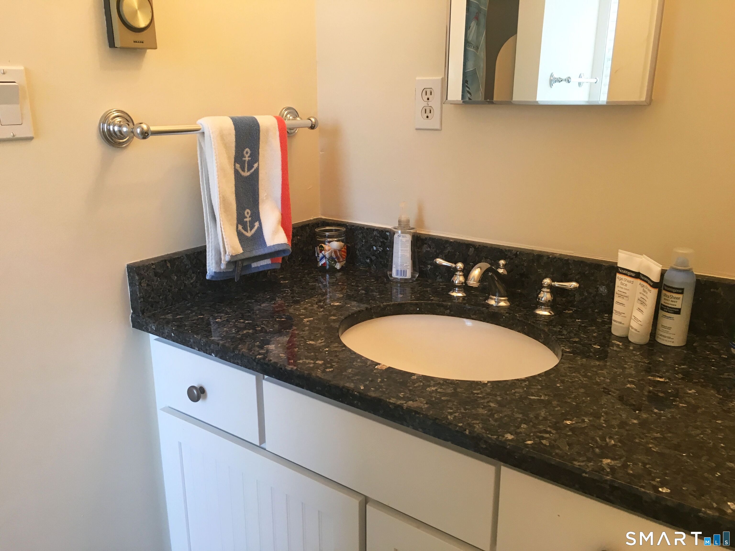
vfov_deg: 48.2
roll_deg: +0.7
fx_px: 616
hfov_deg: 61.7
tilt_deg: -16.5
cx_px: 368
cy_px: 276
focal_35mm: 29
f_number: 2.2
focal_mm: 4.15
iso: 64
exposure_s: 1/30
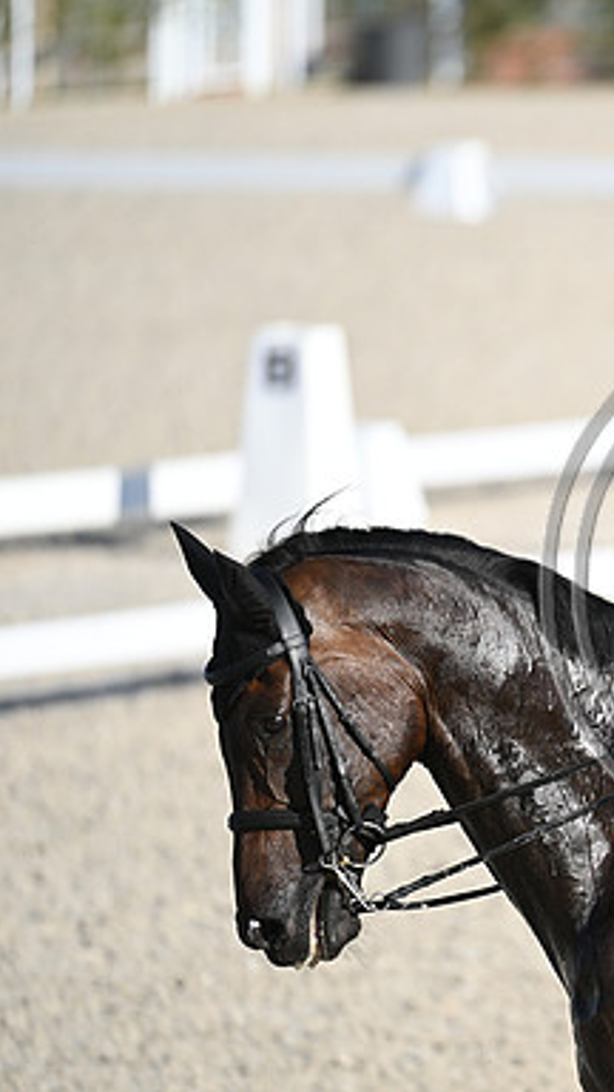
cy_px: 545
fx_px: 16469
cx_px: 802
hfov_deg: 2.1
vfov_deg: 3.8
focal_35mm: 569
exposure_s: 1/1600
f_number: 4.5
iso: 360
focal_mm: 360
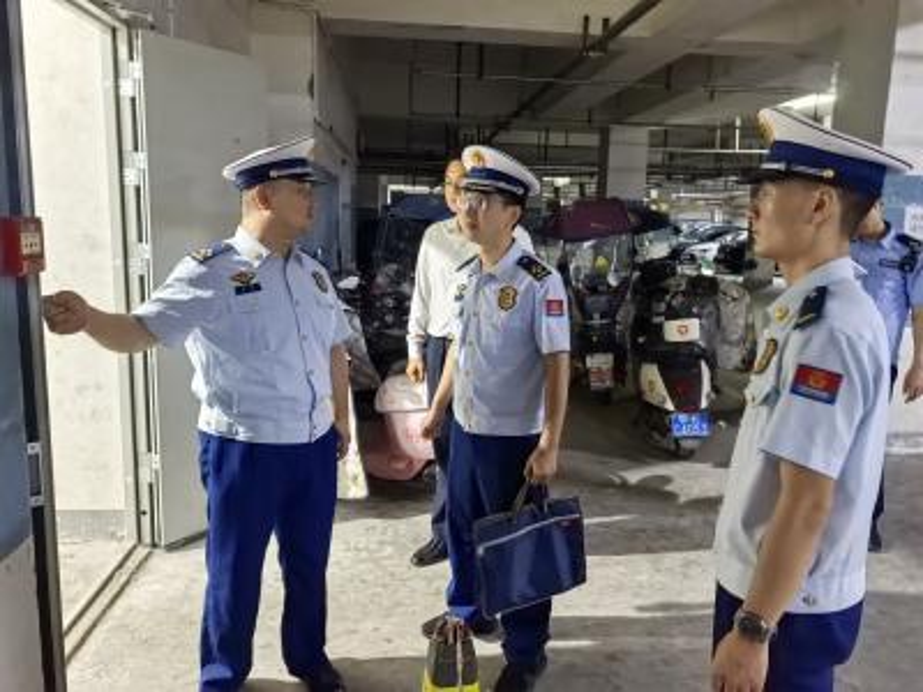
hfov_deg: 65.3
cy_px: 346
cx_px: 462
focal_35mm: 27
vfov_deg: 51.4
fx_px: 720
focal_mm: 8.5
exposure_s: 1/20
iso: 1250
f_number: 1.6
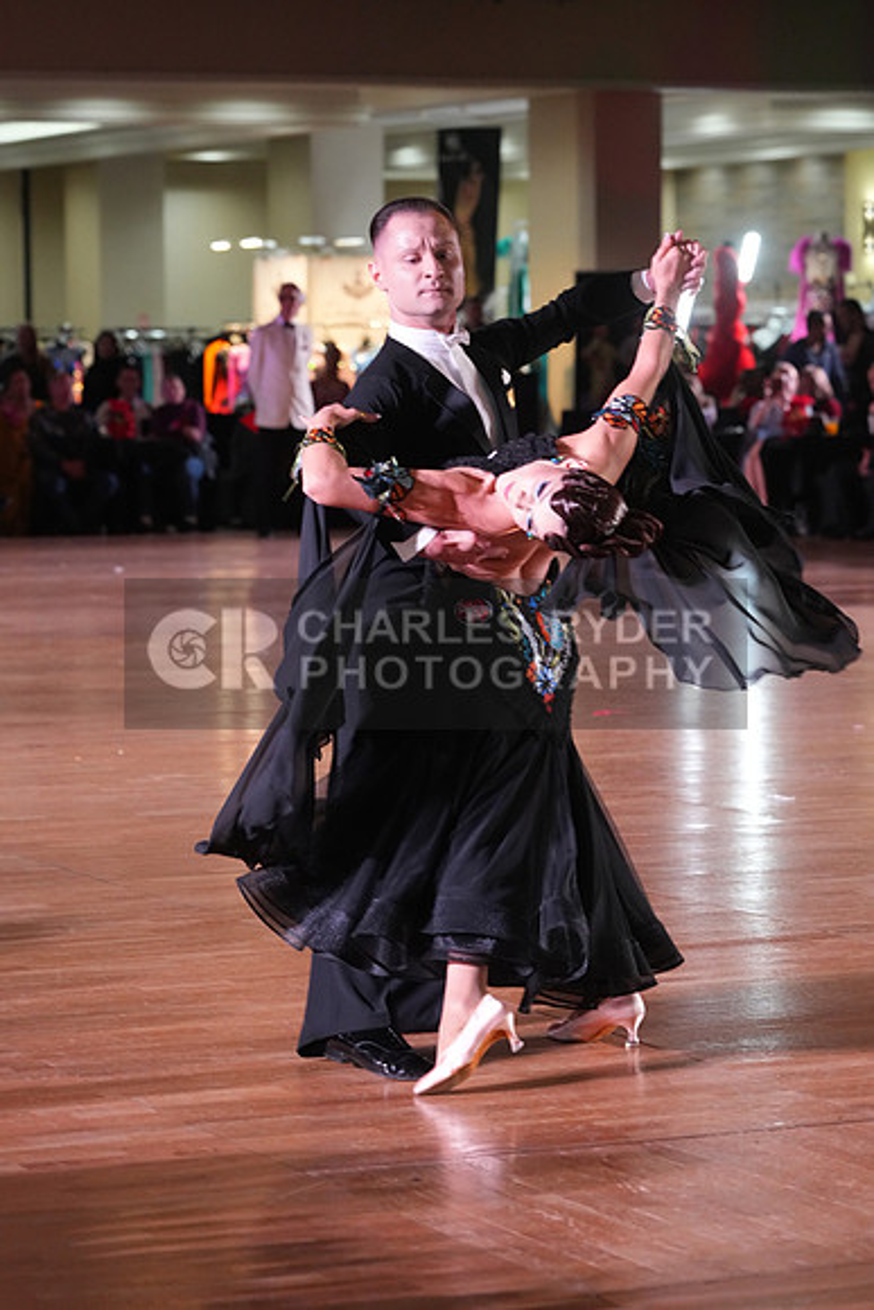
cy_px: 655
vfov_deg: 16.9
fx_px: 4403
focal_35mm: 121
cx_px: 437
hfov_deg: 11.3
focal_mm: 121
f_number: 5
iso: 4000
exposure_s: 1/200
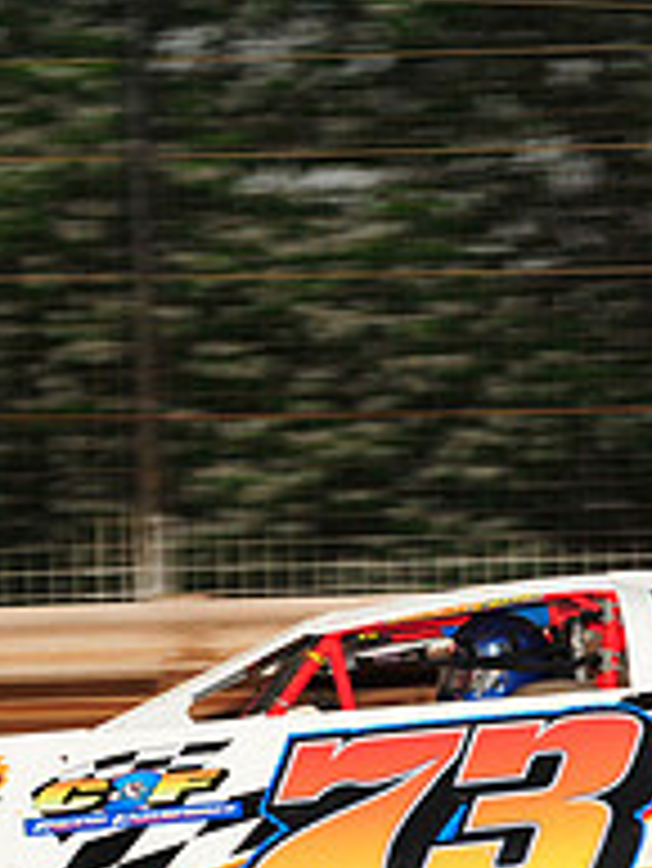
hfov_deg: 6.0
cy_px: 796
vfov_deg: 8.0
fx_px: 6221
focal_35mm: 248
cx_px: 238
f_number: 8
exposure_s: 1/320
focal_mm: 86
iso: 1000
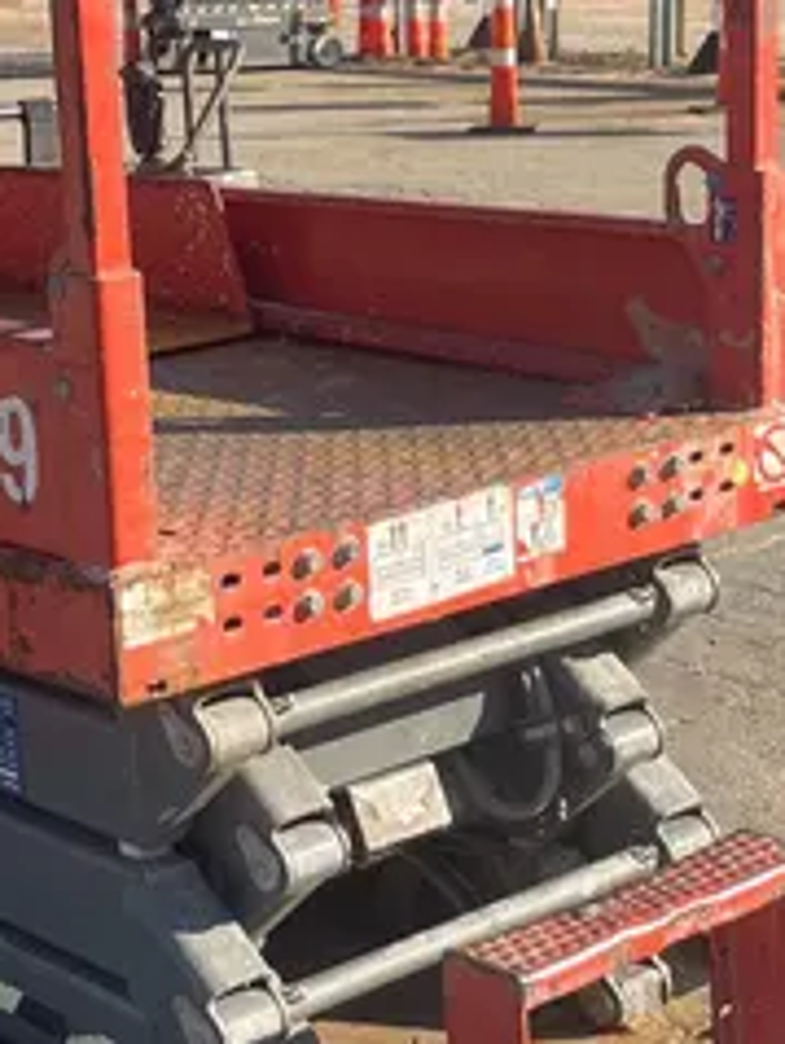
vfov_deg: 24.4
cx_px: 224
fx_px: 2415
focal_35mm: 80
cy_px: 515
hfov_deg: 18.4
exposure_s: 1/1721
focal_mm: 5.1
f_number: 1.6
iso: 50
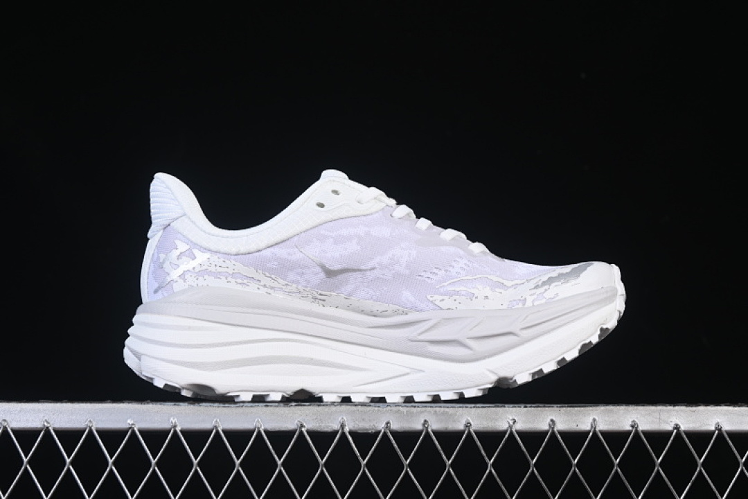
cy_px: 250
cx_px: 374
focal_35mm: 75
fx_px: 1558
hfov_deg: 27.0
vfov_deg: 18.2
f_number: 8
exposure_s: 1/80
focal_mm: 50
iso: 160
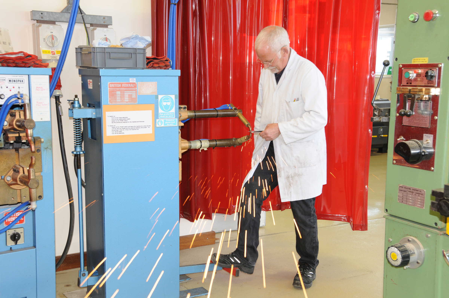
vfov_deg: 28.0
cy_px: 149
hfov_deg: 41.2
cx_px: 224
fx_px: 598
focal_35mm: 48
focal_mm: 32
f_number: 7.1
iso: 400
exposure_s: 1/40
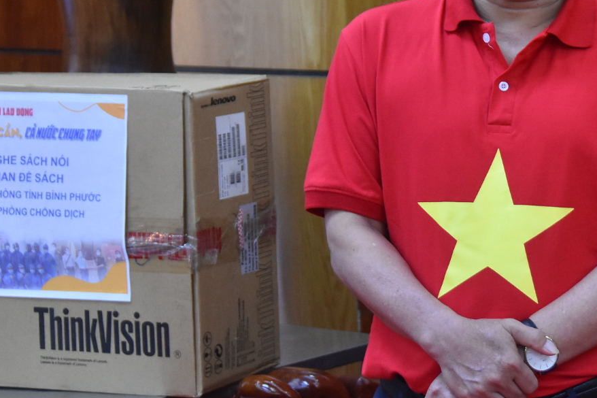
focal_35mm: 155
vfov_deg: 8.8
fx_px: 2570
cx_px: 522
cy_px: 80
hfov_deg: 13.2
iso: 1800
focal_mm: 56
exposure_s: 1/100
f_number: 4.8
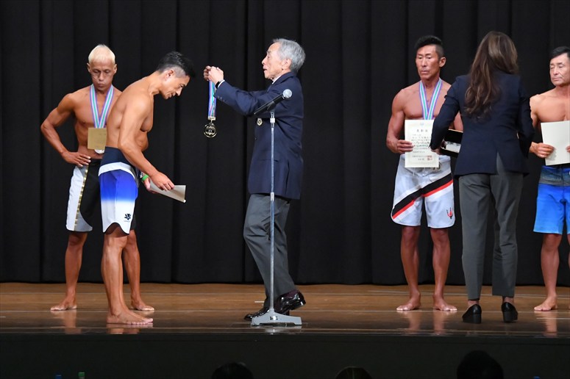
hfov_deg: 11.0
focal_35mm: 187
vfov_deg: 7.3
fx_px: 2959
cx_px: 285
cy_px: 190
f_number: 5.6
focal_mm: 125
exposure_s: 1/400
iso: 8000
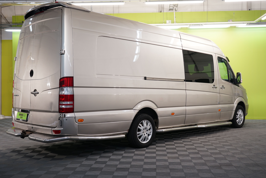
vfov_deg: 34.2
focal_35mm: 39
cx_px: 133
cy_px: 89
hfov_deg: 49.6
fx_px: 288
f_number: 5
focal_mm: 39
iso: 400
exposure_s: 1/30
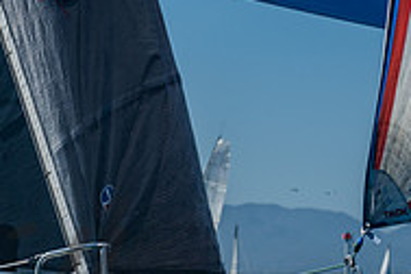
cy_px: 330
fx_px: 3299
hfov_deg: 7.0
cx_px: -207
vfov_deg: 4.7
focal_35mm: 289
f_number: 6.3
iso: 160
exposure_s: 1/1000
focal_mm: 89
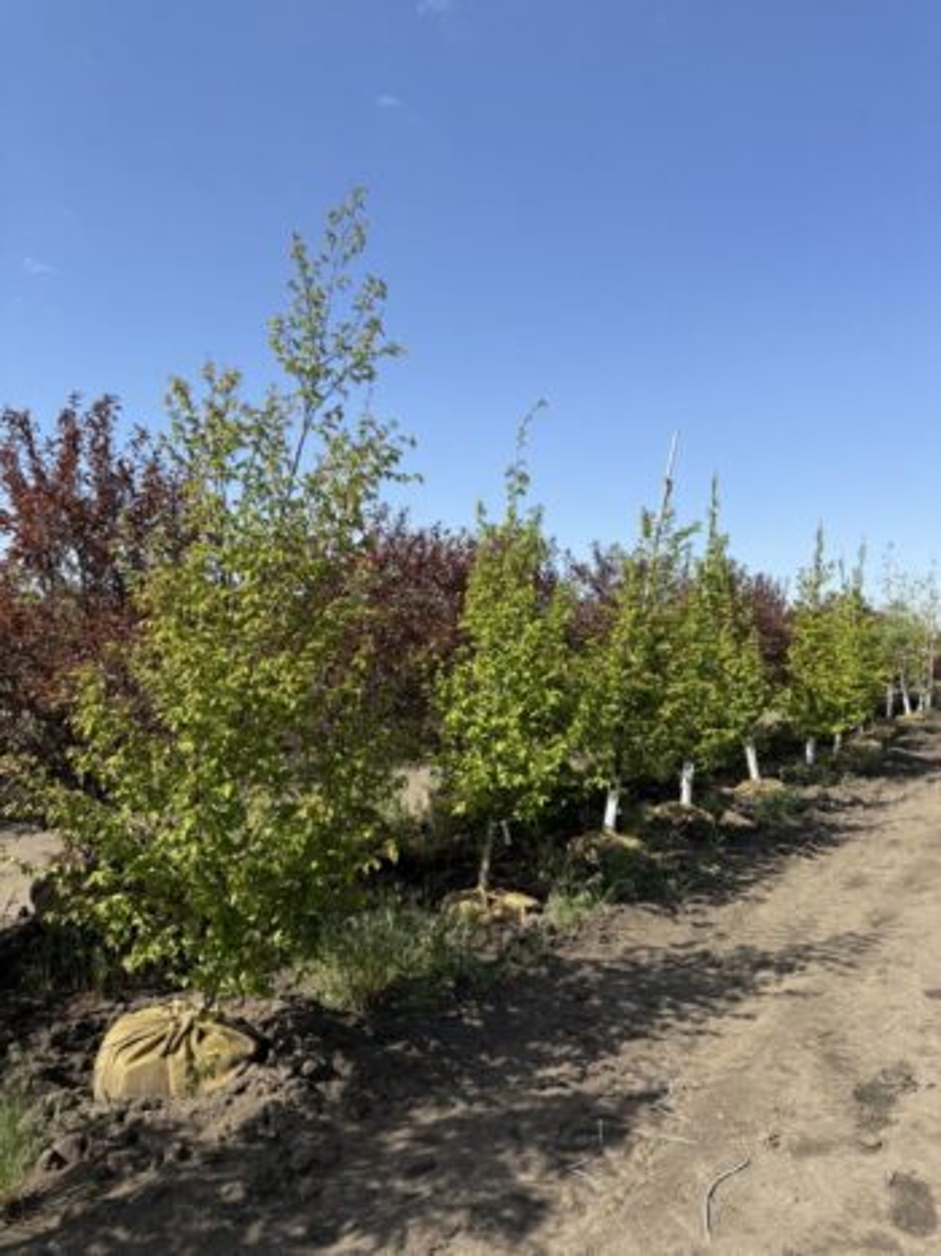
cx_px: 470
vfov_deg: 71.6
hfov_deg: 56.8
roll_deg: +0.3
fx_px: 870
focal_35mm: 24
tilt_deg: +5.8
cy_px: 628
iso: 80
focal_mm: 6.76
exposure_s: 1/3279
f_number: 1.78
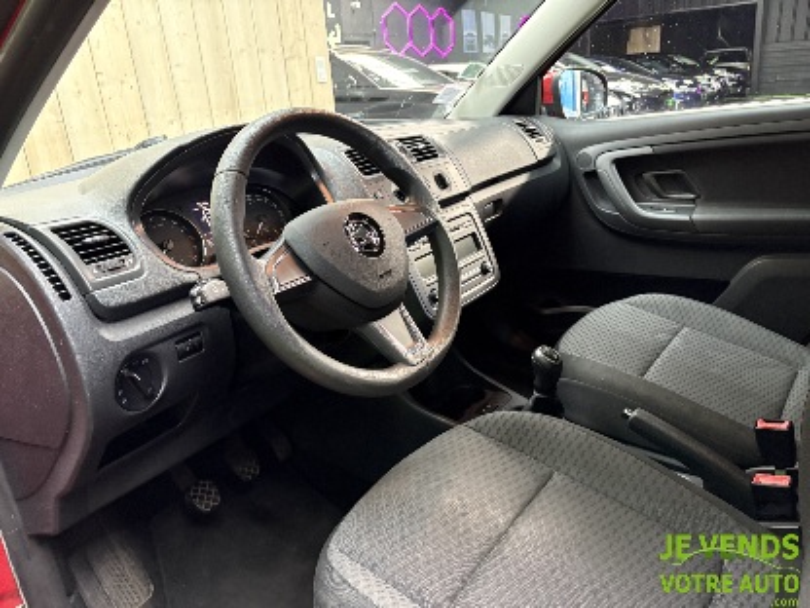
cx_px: 405
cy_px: 304
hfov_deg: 67.3
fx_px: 608
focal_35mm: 26
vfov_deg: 53.1
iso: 500
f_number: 1.6
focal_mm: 5.96
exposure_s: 1/50
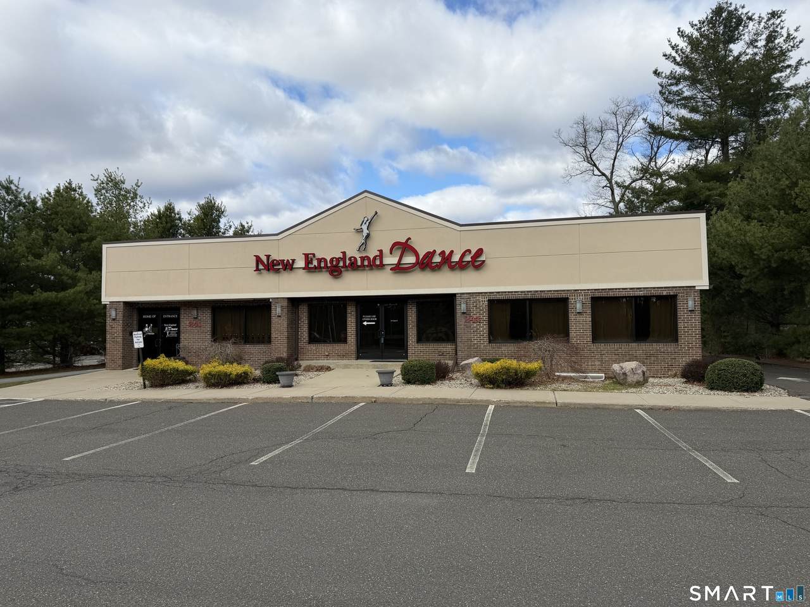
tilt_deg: -0.4
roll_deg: -1.0
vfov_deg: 56.8
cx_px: 405
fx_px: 562
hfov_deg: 71.6
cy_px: 304
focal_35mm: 24
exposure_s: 1/3953
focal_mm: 6.76
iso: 80
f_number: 1.78
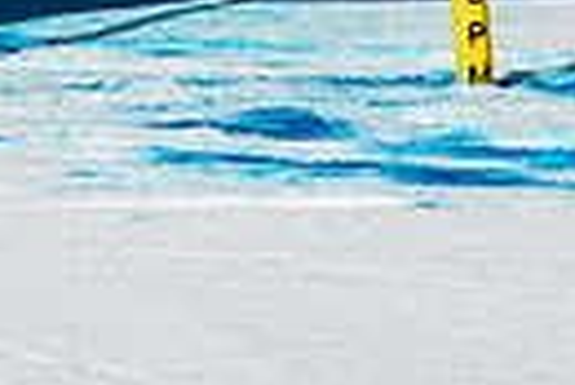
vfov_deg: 0.4
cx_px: -223
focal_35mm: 3850
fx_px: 61561
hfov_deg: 0.5
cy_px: -533
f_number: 8
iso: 200
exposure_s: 1/2000
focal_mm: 400
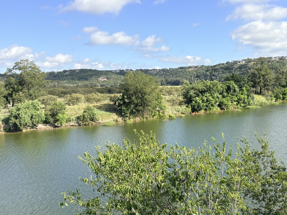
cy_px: 129
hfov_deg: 47.7
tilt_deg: -5.6
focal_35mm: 39
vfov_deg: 36.7
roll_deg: -0.7
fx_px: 323
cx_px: 166
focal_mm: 5.96
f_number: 1.6
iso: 50
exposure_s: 1/2538
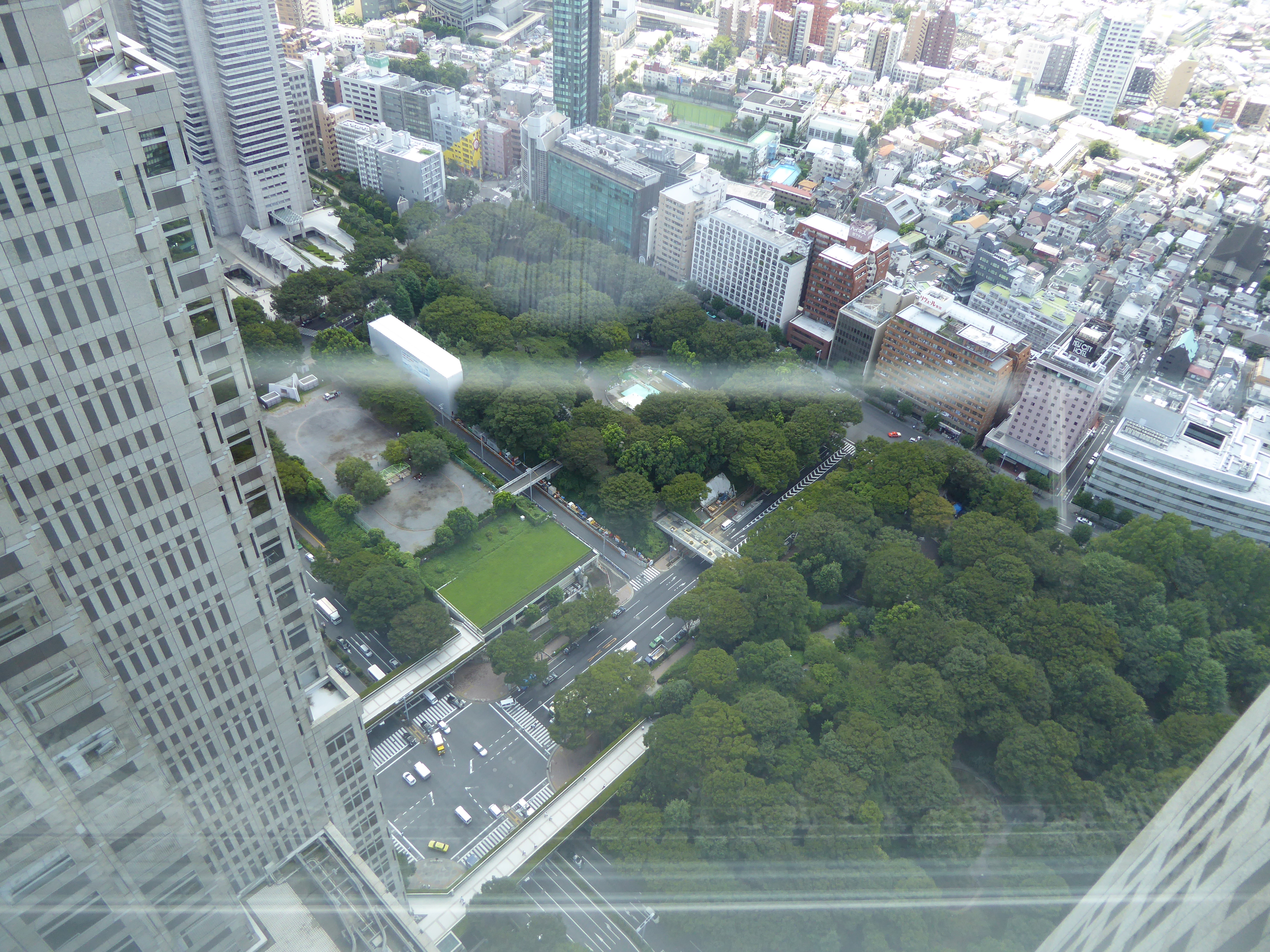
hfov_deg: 69.4
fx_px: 917
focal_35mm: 25
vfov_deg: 54.9
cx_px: 635
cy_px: 476
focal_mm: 4.3
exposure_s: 1/125
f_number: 3.3
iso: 100
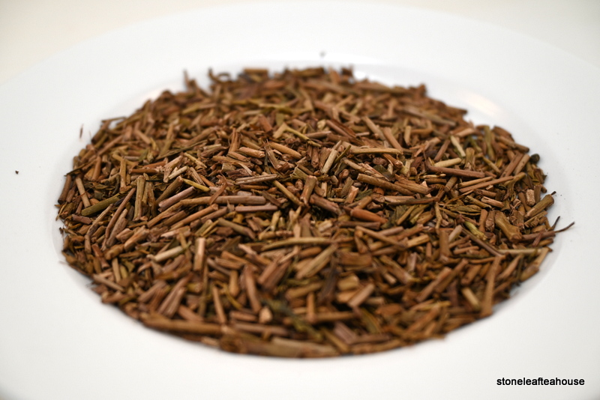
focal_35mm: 37
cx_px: 300
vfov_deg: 36.2
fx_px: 613
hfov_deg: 52.2
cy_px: 200
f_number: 4.2
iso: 100
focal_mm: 24.5
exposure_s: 1/40
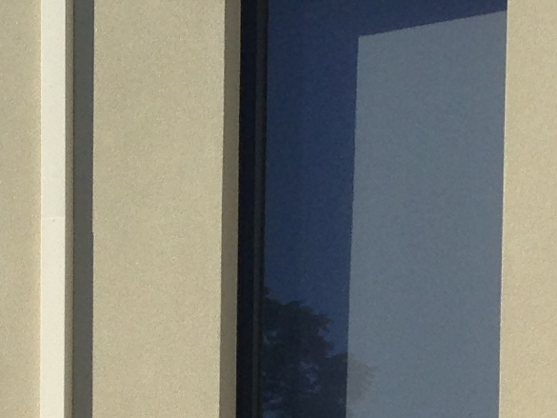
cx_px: 290
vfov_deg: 7.6
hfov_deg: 10.7
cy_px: 937
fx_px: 2961
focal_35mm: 184
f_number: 2.4
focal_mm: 4.13
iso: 50
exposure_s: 1/1938
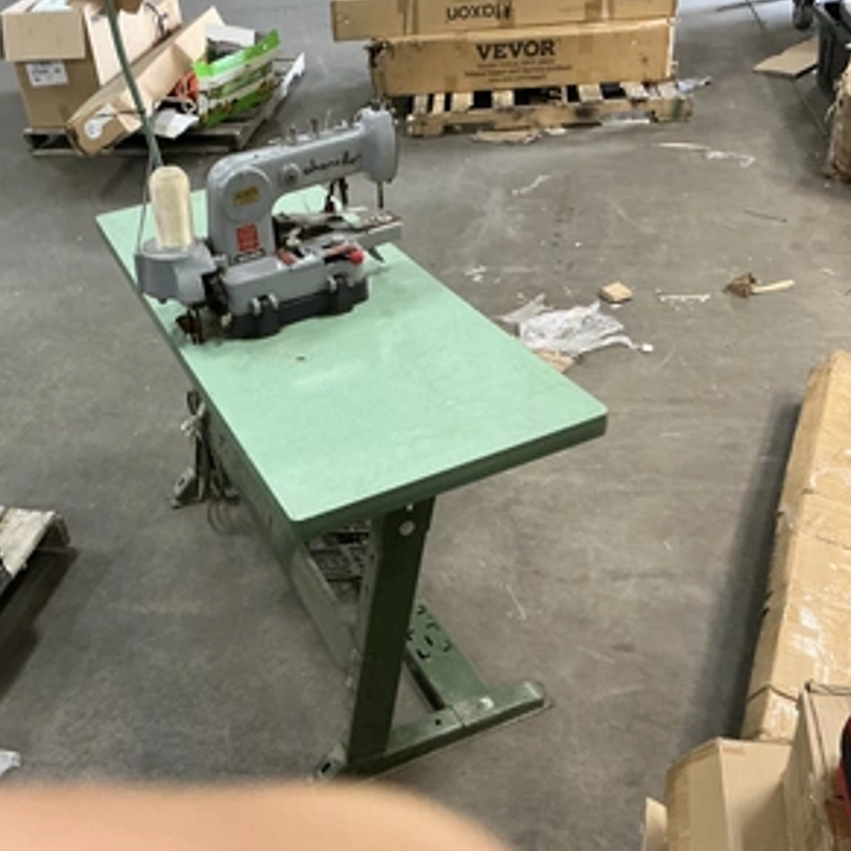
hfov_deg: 47.7
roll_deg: +9.2
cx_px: 290
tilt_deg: -35.0
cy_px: 421
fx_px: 946
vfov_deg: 48.4
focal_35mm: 34
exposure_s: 1/60
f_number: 1.8
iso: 200
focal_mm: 3
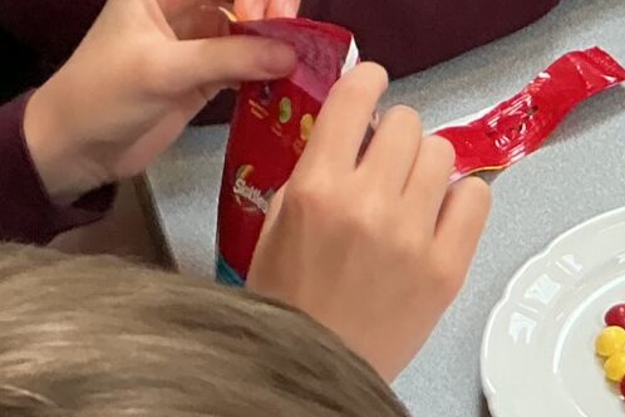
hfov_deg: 12.4
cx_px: 1044
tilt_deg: -27.7
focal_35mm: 155
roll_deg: -1.3
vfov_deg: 8.3
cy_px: -497
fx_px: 2691
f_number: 1.8
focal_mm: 3
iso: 50
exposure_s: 1/100
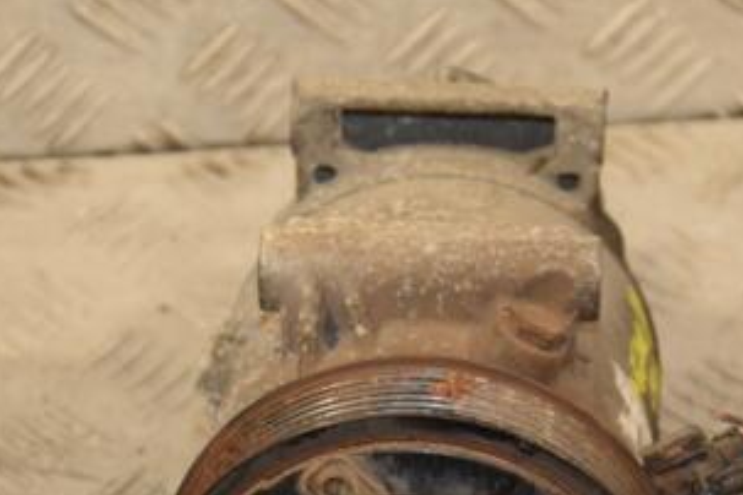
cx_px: 407
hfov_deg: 11.2
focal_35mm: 184
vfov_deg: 7.4
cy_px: 478
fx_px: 3797
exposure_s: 1/160
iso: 800
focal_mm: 62
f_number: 5.3
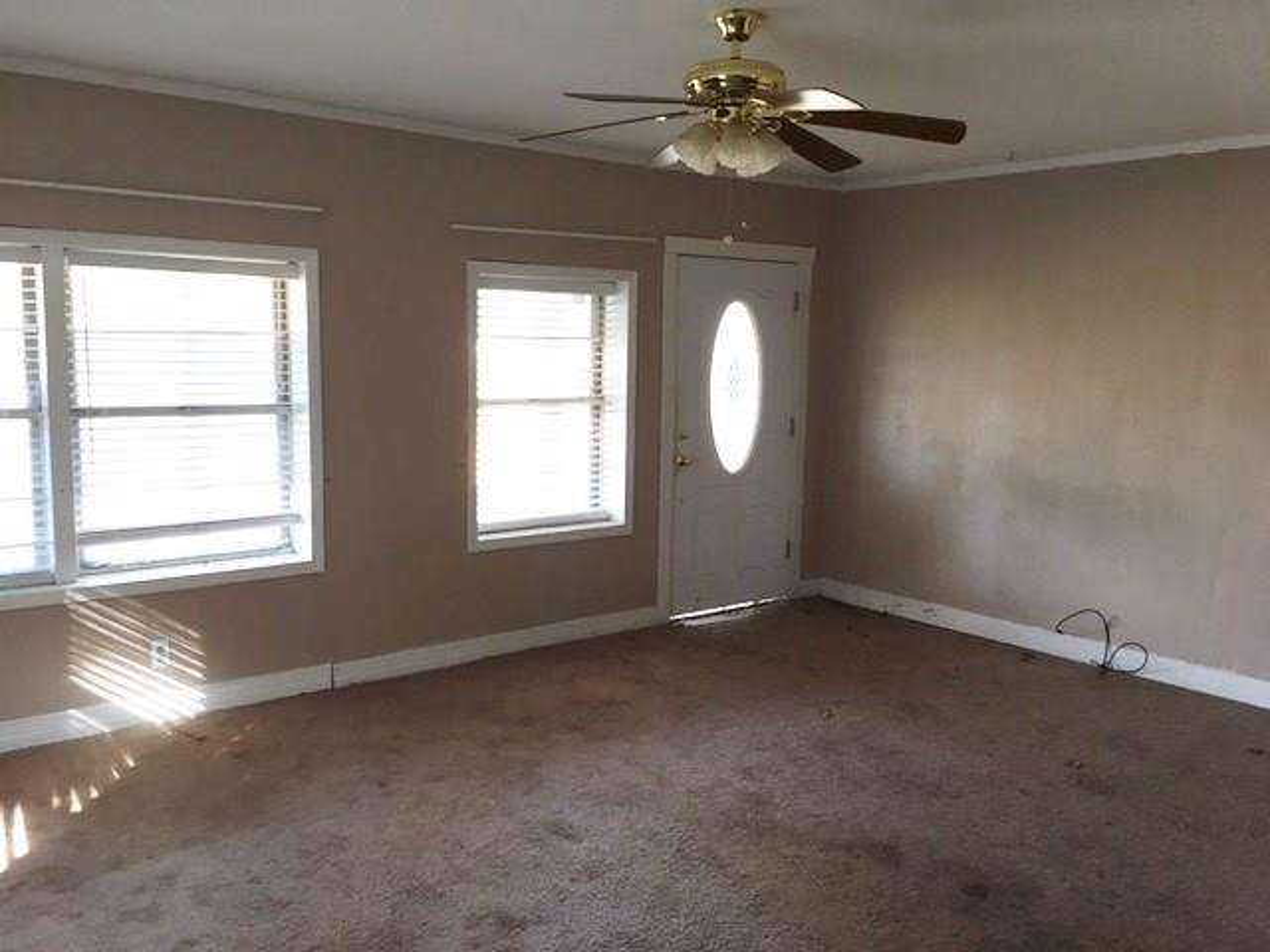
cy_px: 476
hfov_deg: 61.7
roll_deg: -2.6
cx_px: 635
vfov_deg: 48.2
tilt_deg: -6.5
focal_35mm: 29
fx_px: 1064
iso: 80
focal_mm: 4.15
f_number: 2.2
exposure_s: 1/30
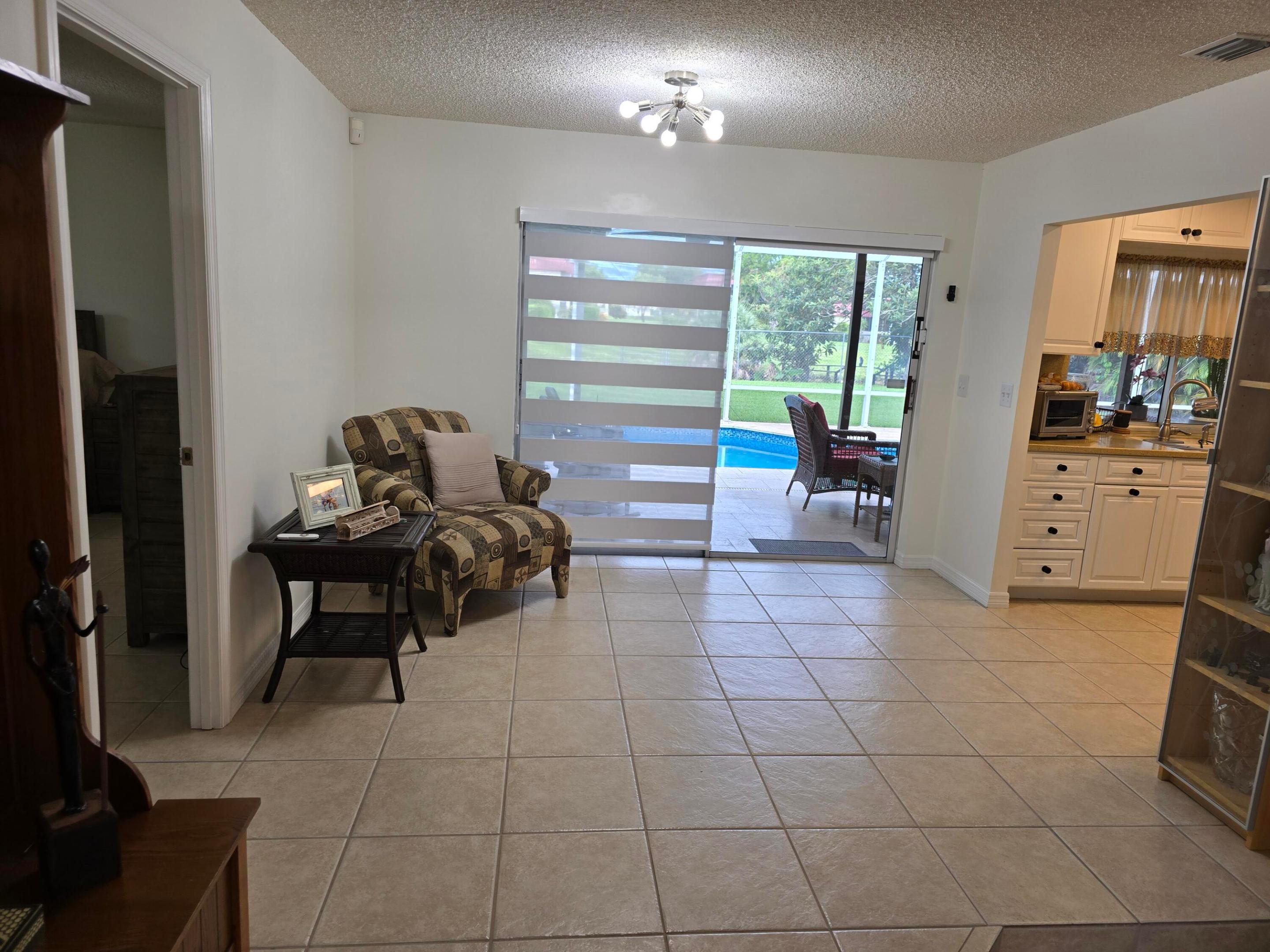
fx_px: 844
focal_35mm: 23
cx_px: 635
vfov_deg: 58.9
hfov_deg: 73.9
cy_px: 476
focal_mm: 6.3
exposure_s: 1/120
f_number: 1.7
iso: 50
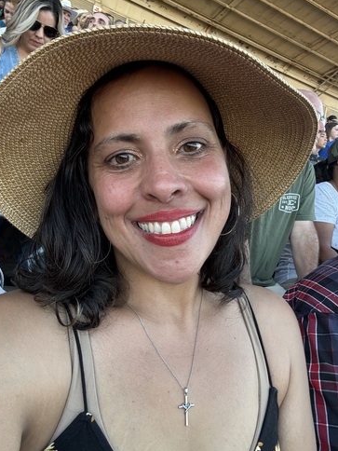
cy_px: 224
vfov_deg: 58.4
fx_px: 404
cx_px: 165
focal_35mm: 31
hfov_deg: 45.4
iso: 64
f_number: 1.9
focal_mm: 2.69
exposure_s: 1/121
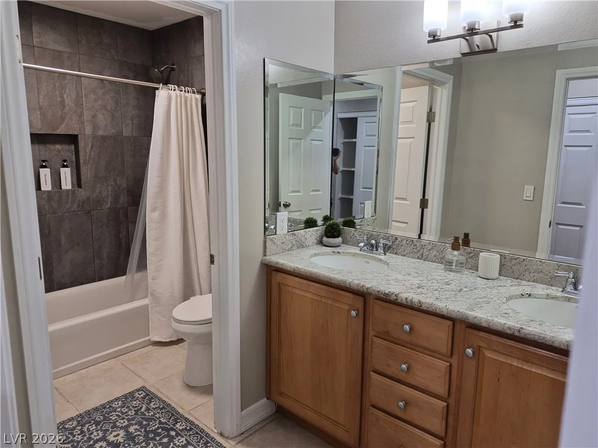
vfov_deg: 58.9
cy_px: 224
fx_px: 397
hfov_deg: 73.9
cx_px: 299
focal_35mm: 23
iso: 200
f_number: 1.8
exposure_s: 1/120
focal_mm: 5.4
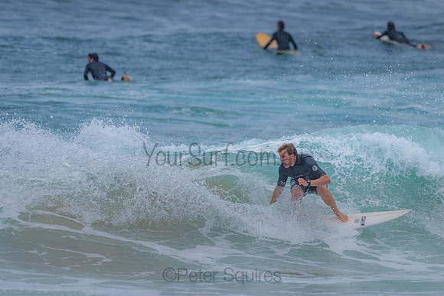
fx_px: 7558
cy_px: 152
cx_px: 244
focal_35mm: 613
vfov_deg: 2.2
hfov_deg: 3.4
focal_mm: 500
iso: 280
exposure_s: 1/2000
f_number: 5.6
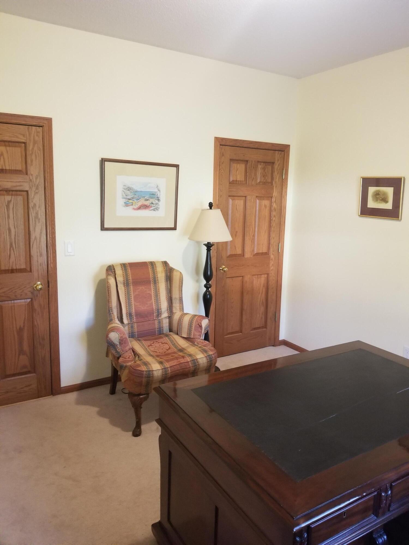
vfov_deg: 67.3
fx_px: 410
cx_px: 204
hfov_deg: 53.1
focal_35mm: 26
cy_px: 272
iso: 250
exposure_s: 1/15
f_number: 1.7
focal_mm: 4.25
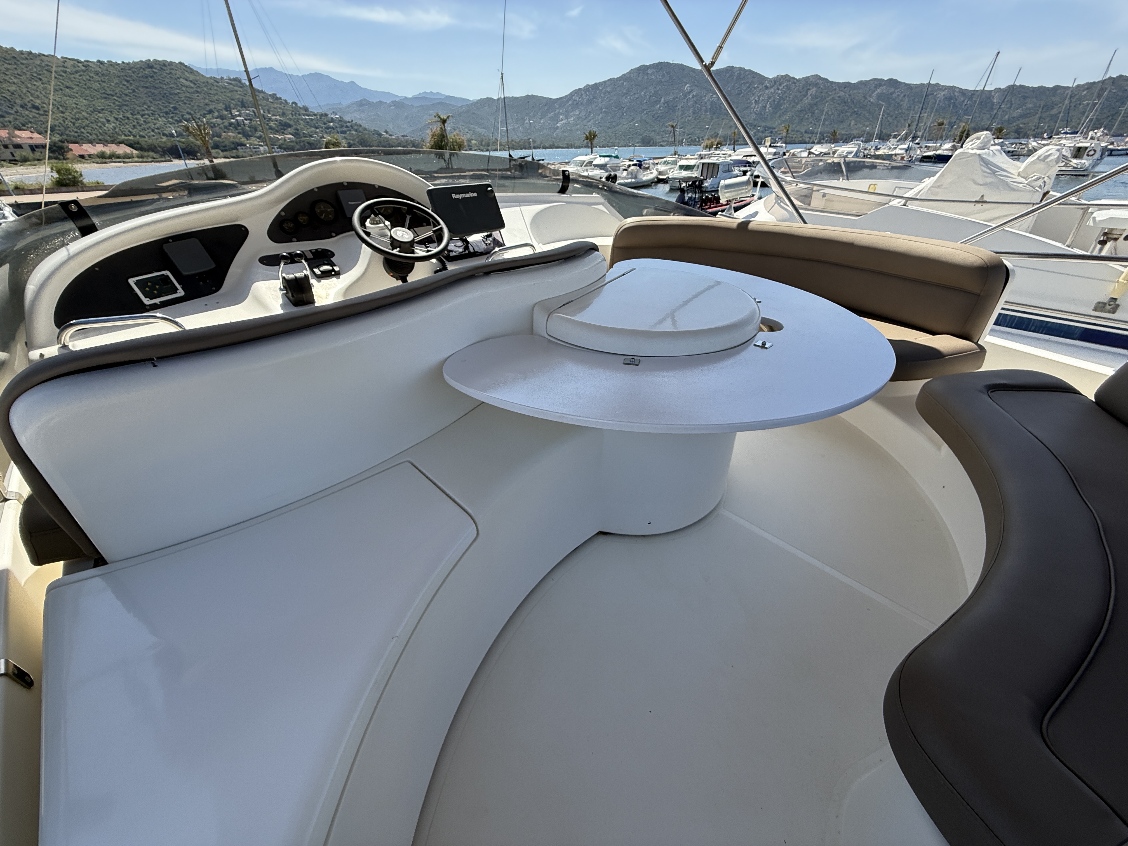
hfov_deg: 102.1
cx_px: 564
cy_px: 423
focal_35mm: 14
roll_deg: +1.4
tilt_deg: -30.8
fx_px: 456
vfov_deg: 85.7
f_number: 2.2
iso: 64
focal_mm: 2.22
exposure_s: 1/1613
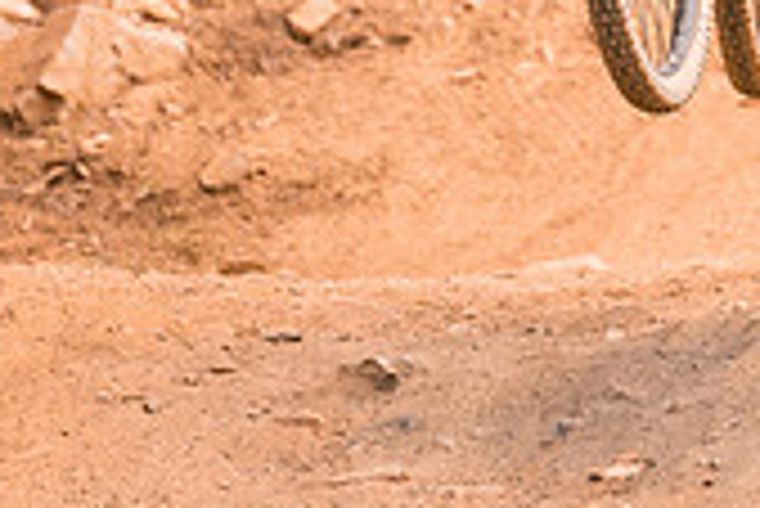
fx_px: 14473
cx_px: 670
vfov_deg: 2.0
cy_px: -229
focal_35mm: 685
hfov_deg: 3.0
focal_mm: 200
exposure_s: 1/1600
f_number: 2.8
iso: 450
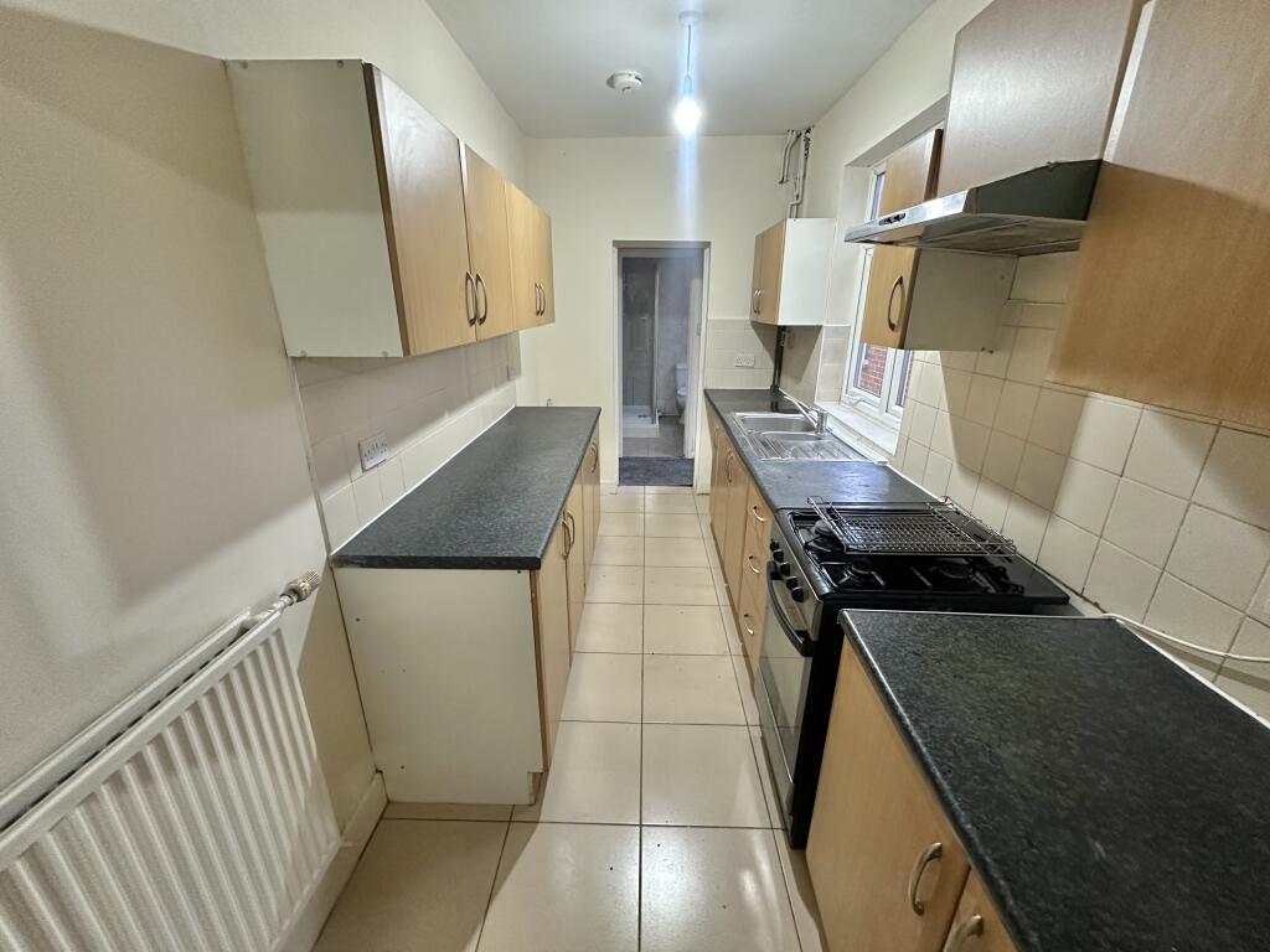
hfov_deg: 102.1
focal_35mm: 14
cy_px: 476
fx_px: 514
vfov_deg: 85.7
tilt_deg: -18.5
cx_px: 635
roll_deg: +0.0
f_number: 2.2
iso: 500
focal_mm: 2.22
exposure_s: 1/50
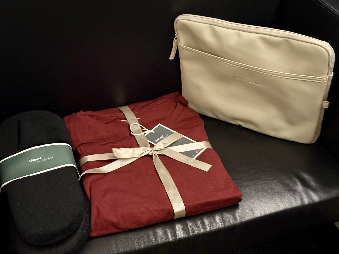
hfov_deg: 39.7
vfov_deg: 30.3
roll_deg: -0.7
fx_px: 470
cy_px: 127
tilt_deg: -39.1
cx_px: 170
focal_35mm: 48
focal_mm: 6.76
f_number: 1.78
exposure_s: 1/18
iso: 800
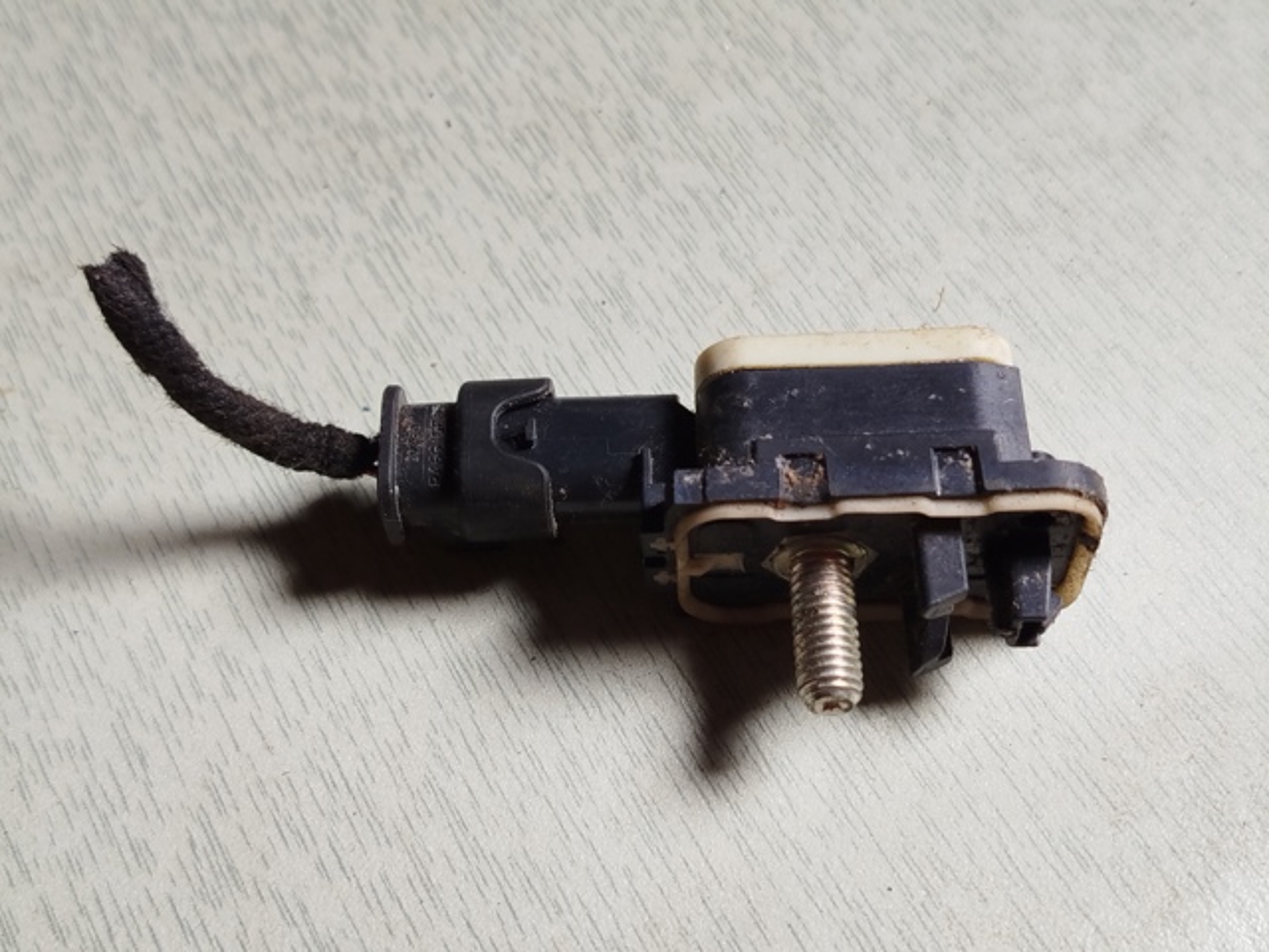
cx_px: 634
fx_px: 1760
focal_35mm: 48
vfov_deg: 30.3
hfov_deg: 39.7
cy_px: 476
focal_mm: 5.31
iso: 80
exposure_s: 1/50
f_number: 1.7
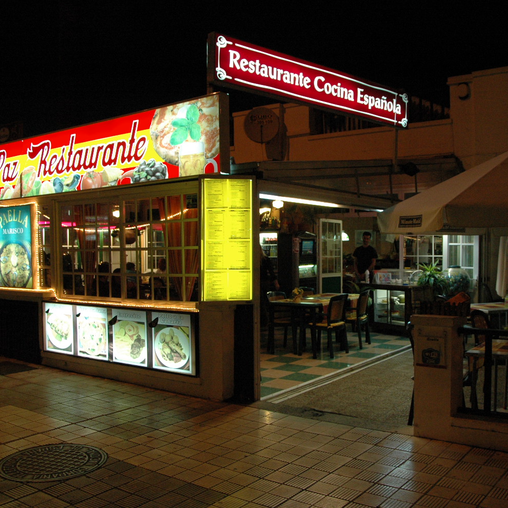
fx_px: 581
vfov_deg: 47.2
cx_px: 279
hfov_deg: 47.2
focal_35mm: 35
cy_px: 256
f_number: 4
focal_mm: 18
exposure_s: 1/50
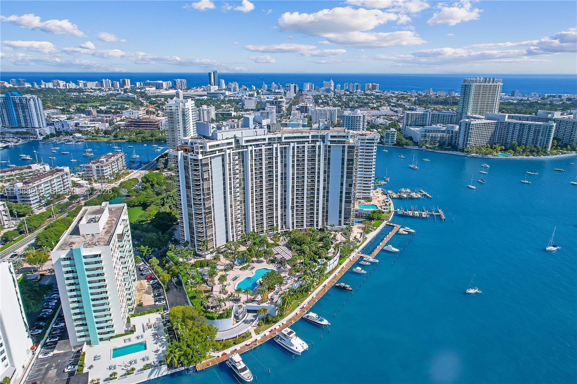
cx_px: 288
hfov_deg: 78.6
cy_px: 192
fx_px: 353
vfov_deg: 57.2
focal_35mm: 22
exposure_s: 1/3200
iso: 130
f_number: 2.8
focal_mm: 8.38
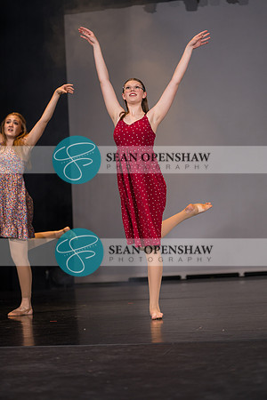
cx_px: 134
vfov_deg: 28.8
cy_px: 200
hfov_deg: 19.5
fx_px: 779
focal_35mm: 70
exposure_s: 1/500
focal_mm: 70
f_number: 2.8
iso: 500
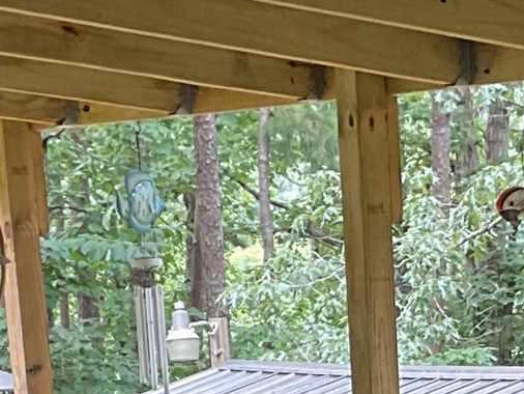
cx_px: 456
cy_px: 872
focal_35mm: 176
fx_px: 2665
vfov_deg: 7.9
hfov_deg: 11.2
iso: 40
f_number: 1.8
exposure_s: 1/60
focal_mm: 3
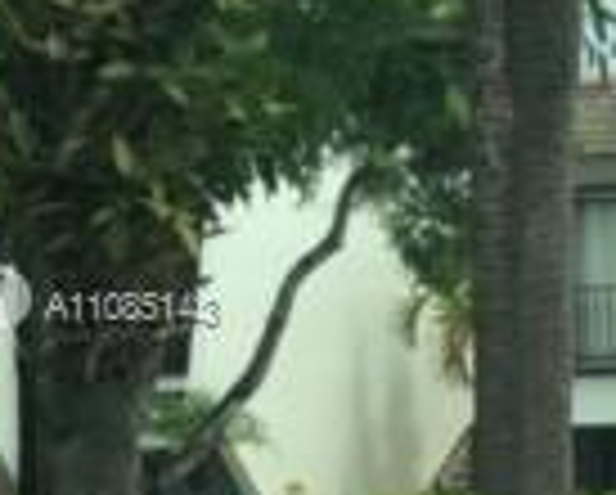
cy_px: 310
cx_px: 1376
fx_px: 4729
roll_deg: +0.1
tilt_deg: +1.5
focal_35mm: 259
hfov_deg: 7.1
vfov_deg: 6.0
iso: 20
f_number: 2.8
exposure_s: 1/481
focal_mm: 6.6
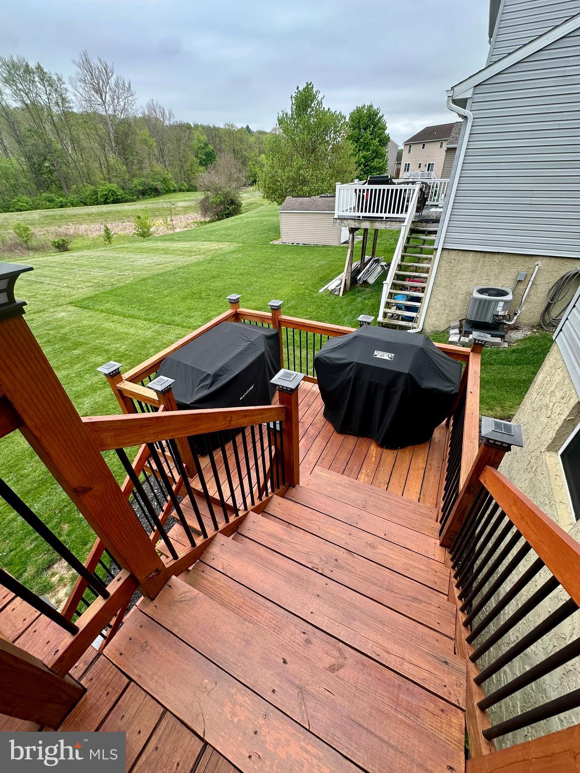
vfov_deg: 102.1
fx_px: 313
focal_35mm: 14
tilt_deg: -35.5
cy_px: 386
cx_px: 290
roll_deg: +0.1
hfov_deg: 85.7
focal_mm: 2.22
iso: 40
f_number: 2.2
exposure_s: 1/222
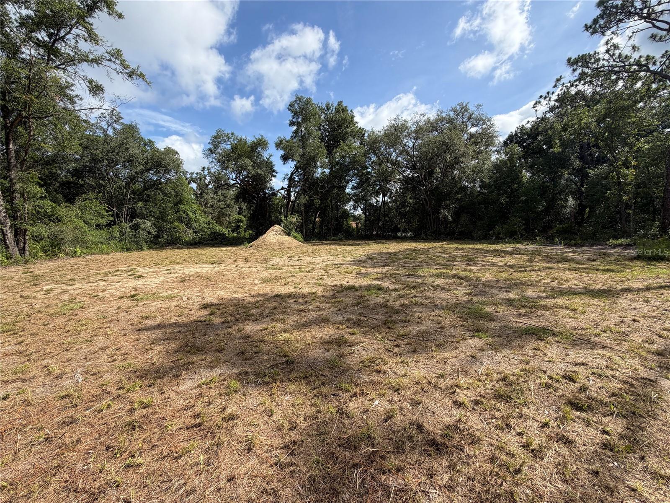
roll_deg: +1.3
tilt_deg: -3.8
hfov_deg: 102.1
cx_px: 335
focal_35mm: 14
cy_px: 252
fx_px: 271
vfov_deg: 85.7
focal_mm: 2.22
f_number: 2.2
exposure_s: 1/770
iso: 25
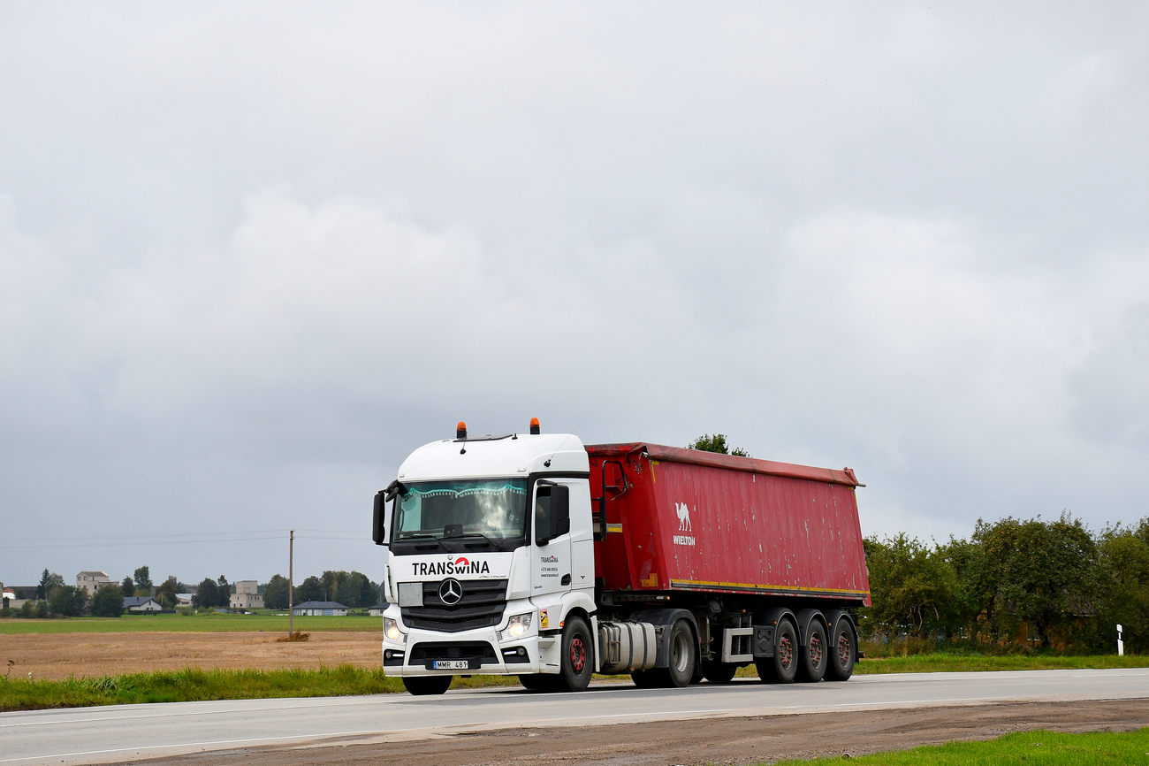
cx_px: 574
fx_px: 2680
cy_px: 383
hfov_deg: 24.2
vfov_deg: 16.3
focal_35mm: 84
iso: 400
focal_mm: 56
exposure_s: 1/800
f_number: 6.3
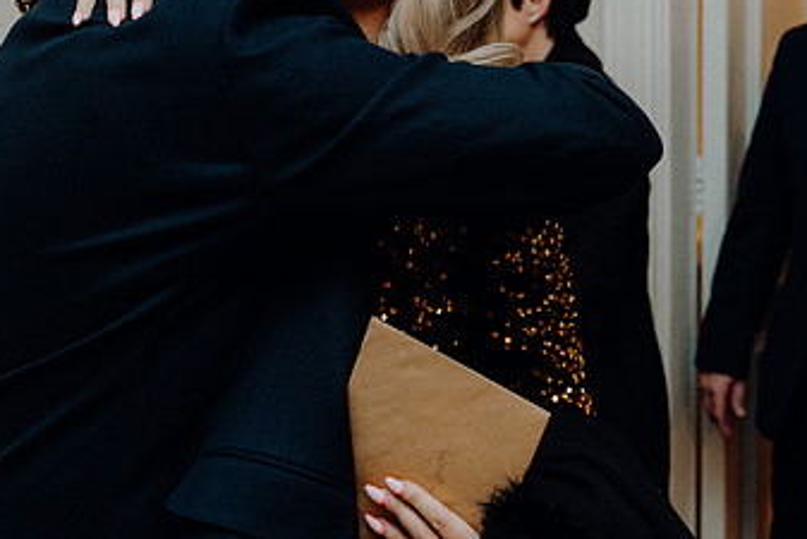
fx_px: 1233
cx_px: 338
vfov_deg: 24.2
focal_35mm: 55
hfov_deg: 36.1
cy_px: 104
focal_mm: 32
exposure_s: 1/200
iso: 2500
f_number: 3.5
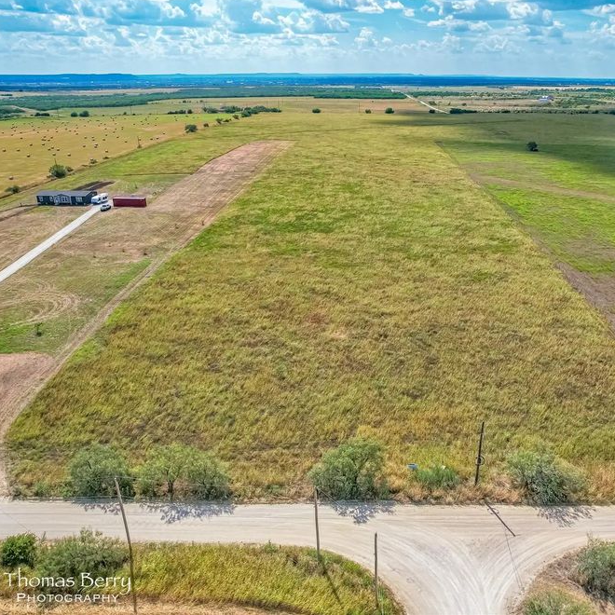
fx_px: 583
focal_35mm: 29
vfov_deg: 55.6
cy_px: 298
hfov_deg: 55.2
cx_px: 369
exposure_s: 1/2500
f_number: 2.8
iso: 100
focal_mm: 8.38
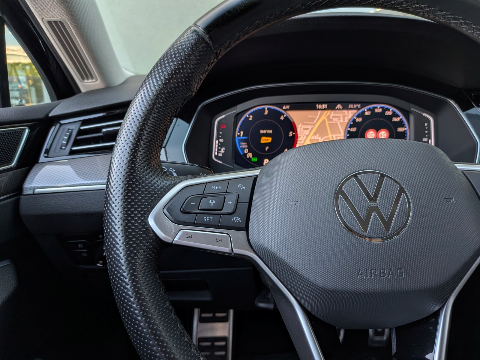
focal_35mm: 24
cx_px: 240
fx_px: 333
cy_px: 180
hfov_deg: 71.6
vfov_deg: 56.8
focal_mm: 4.53
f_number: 1.7
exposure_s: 1/90
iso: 33
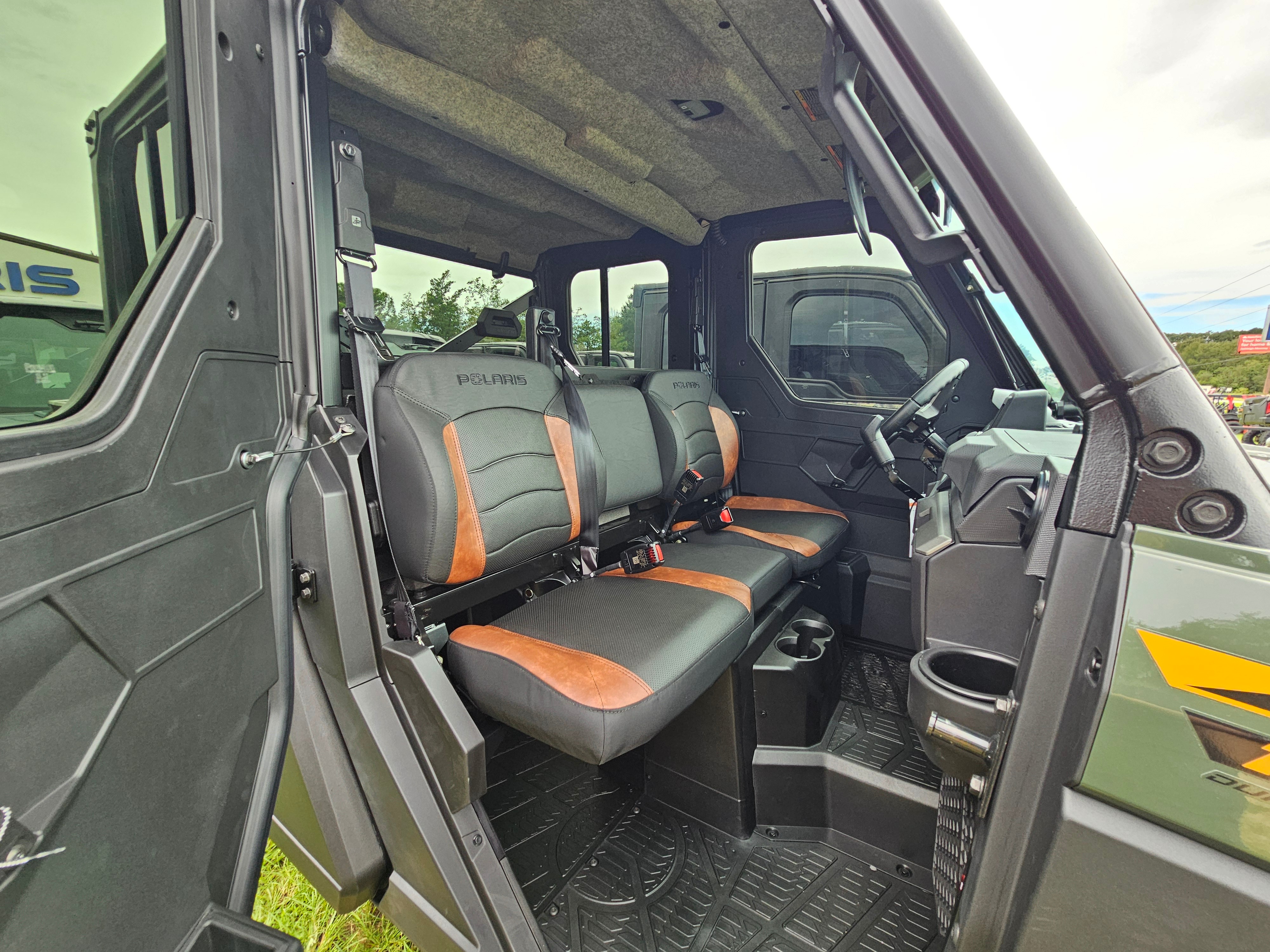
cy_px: 476
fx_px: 477
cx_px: 635
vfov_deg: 89.9
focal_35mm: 13
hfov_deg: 106.2
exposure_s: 1/120
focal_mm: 2.2
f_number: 2.2
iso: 50
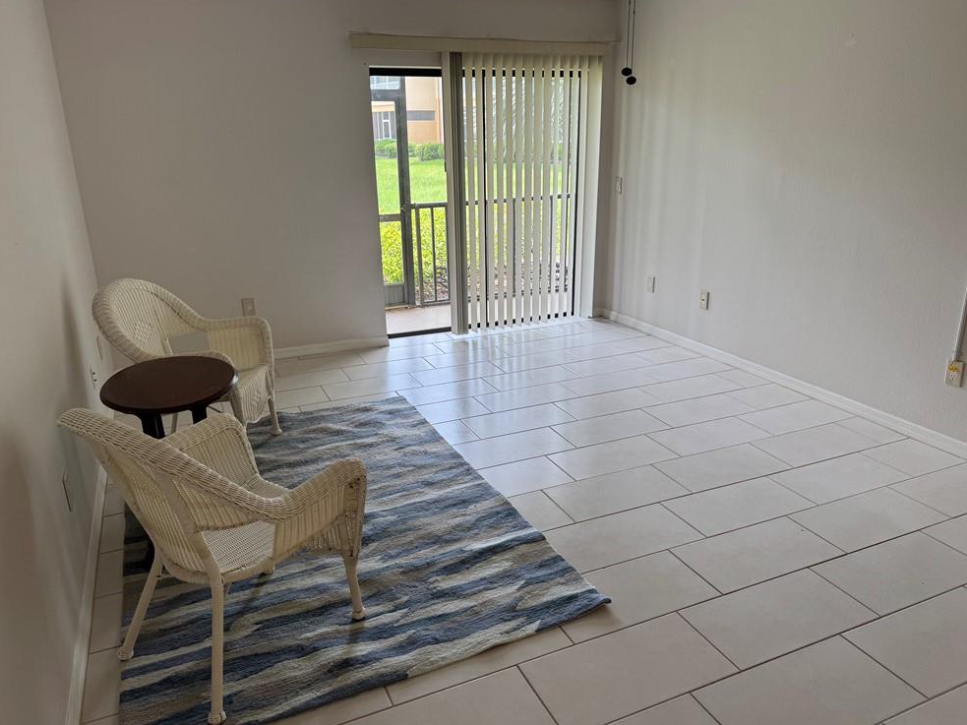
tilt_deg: -19.6
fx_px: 698
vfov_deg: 54.9
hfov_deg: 69.4
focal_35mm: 25
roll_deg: +1.3
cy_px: 364
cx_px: 479
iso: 64
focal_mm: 6.76
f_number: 1.78
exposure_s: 1/144
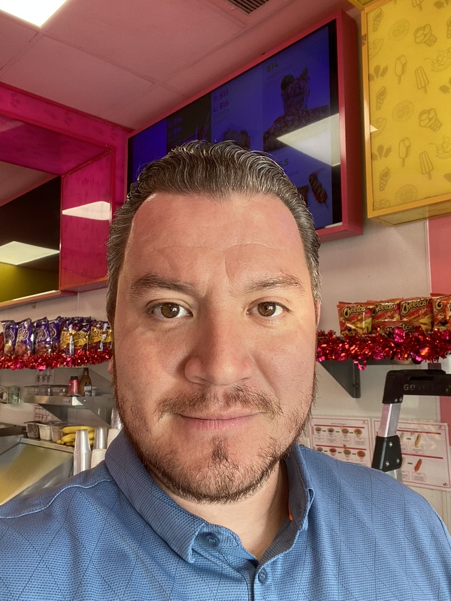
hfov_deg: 46.8
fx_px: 521
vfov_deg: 60.0
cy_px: 300
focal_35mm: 30
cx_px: 226
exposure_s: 1/60
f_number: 2.2
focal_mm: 2.71
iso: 64
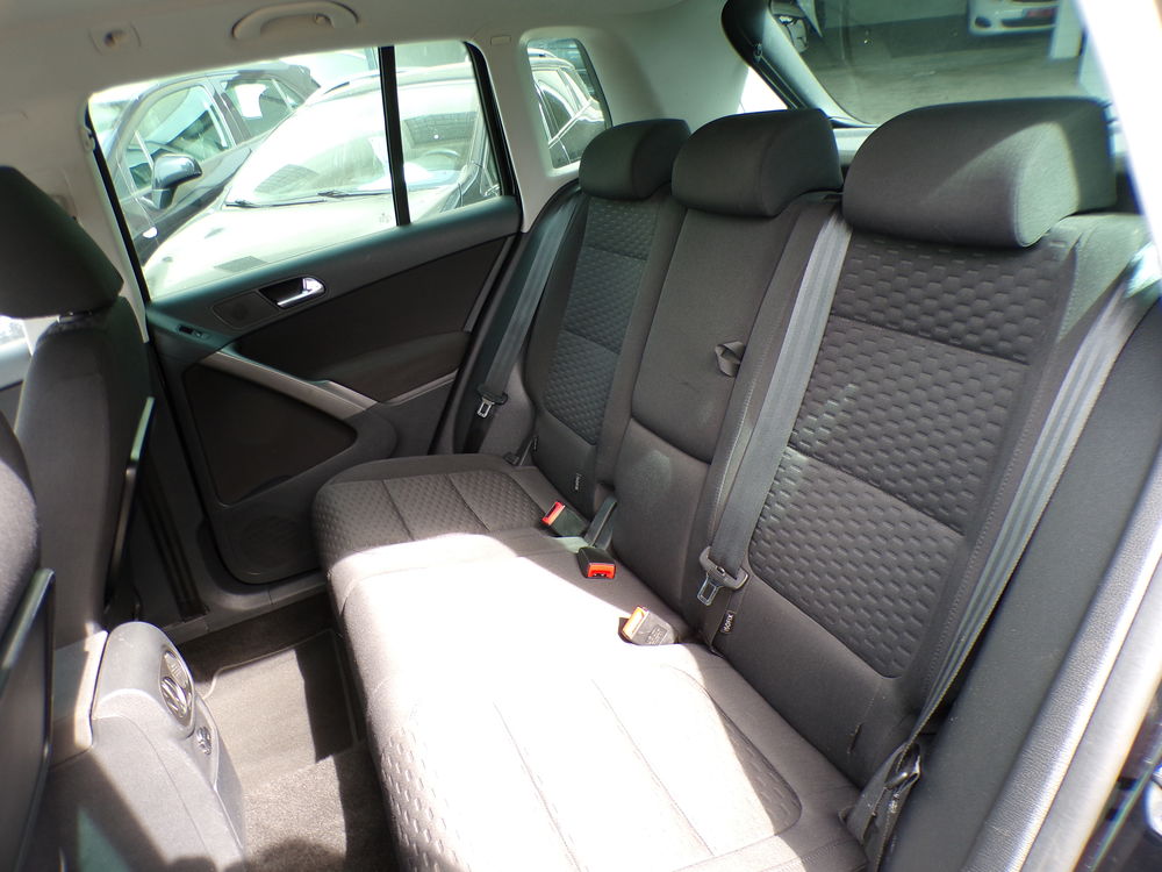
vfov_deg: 56.8
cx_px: 581
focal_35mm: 24
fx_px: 806
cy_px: 436
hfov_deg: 71.6
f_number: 3
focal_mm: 4.3
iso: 100
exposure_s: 1/42
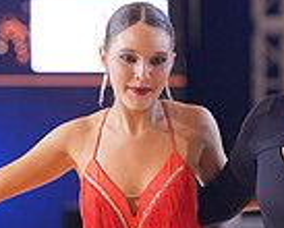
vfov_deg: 5.2
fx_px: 2508
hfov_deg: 6.5
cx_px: 212
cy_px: 319
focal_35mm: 298
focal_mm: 75
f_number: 2
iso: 1600
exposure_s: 1/500
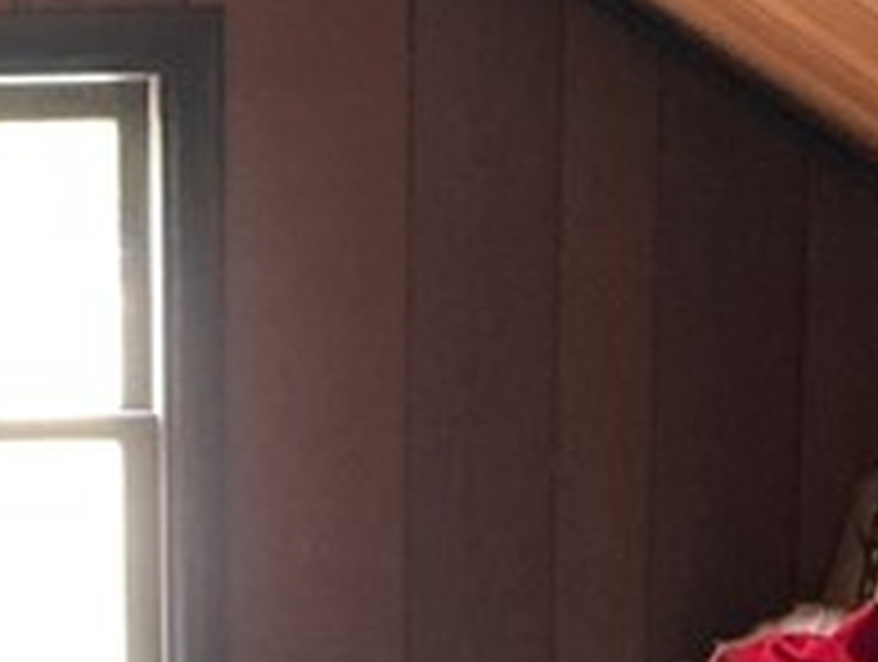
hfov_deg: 12.8
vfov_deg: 9.5
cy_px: 1027
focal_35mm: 152
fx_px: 3862
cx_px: 9
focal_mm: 3
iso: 400
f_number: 1.8
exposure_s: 1/30
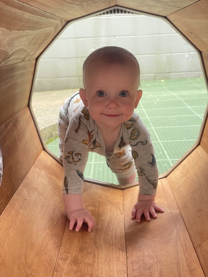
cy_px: 138
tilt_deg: -12.7
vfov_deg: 36.8
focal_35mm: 52
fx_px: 417
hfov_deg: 28.0
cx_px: 104
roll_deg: +3.6
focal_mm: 6
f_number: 2
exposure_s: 1/99
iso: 125
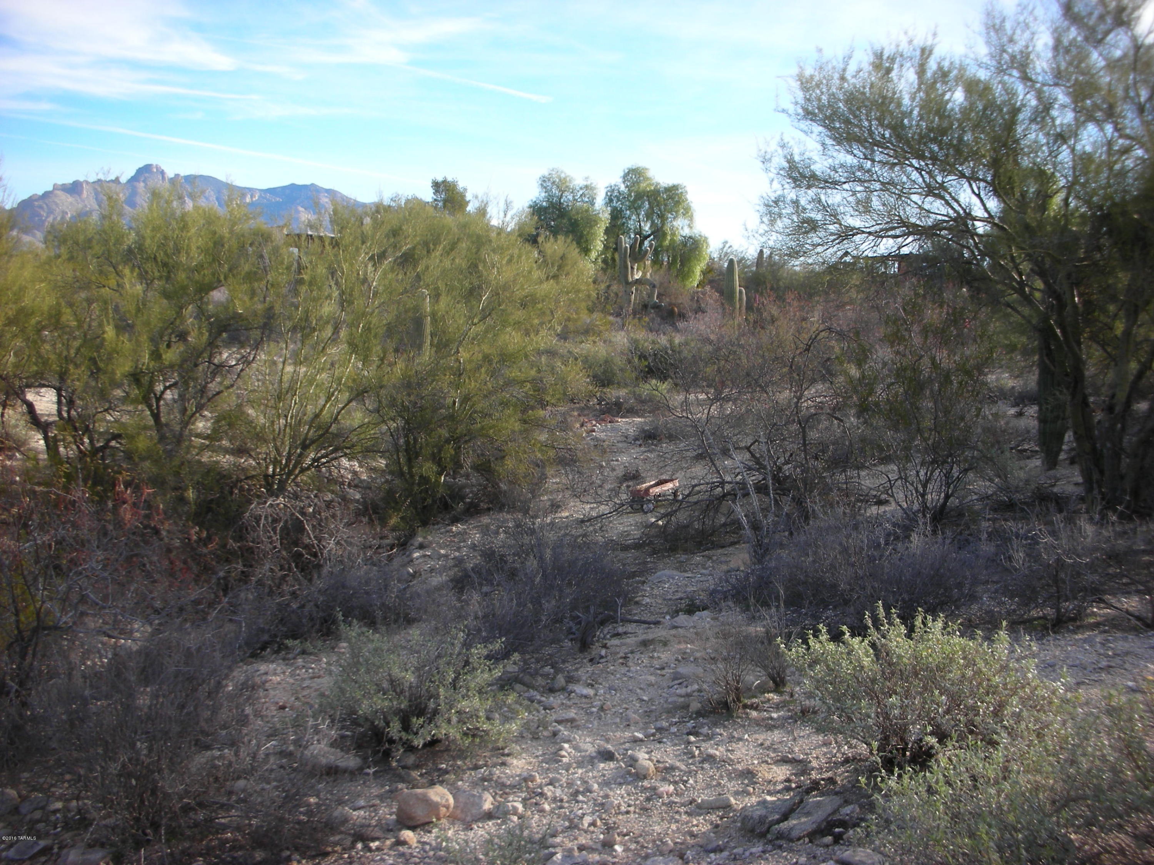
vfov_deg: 40.7
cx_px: 577
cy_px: 432
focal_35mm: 35
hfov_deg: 52.6
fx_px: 1167
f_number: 3
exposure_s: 1/242
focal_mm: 5.8
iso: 50
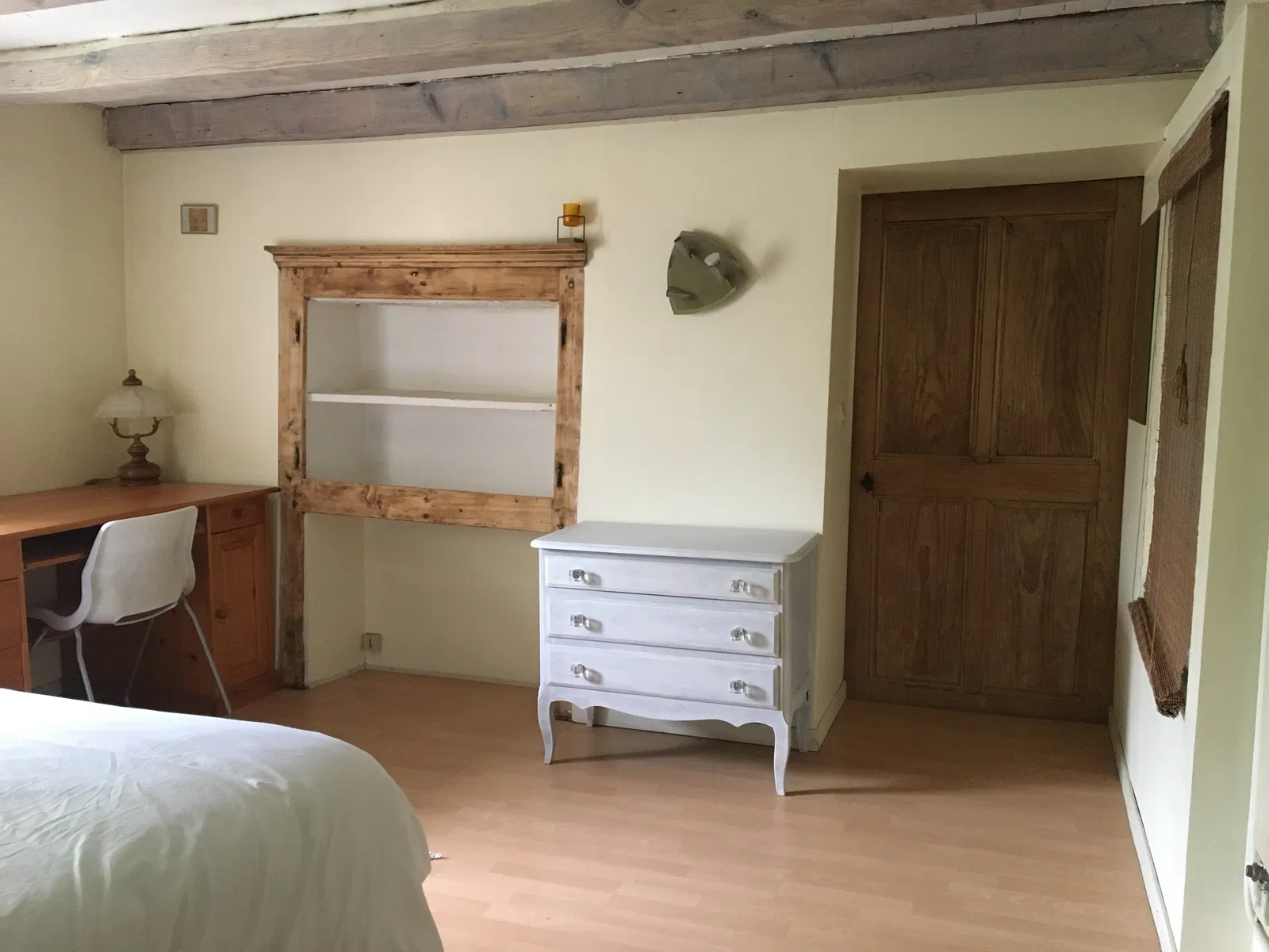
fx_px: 1063
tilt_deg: -5.7
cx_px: 634
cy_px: 476
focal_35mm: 29
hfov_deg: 61.7
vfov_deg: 48.2
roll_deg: -1.5
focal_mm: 4.15
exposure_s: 1/17
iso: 200
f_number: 2.2
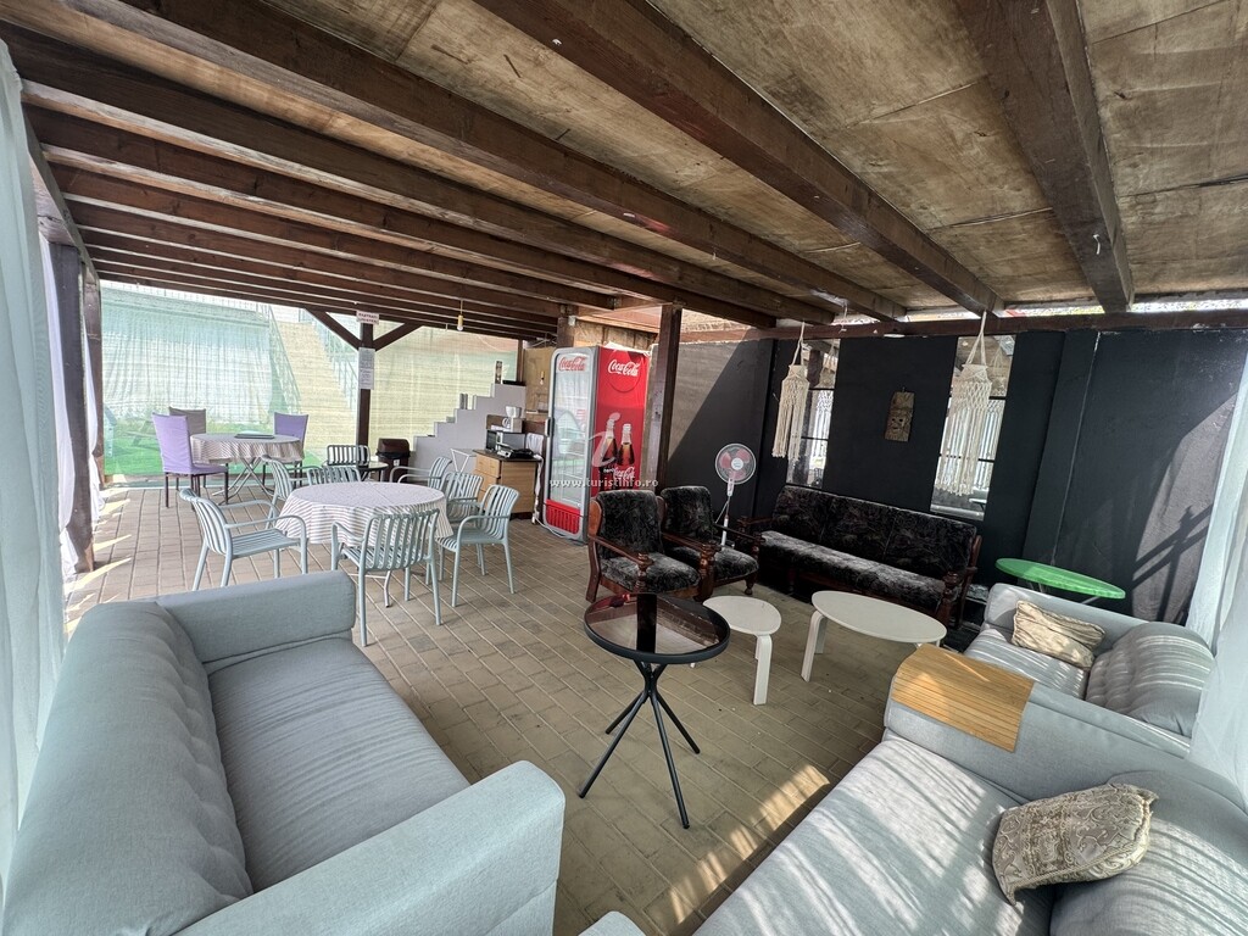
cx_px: 624
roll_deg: -5.1
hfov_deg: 102.1
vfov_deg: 85.7
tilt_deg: -7.3
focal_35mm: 14
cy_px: 468
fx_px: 505
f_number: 2.2
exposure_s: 1/99
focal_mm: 2.22
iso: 50
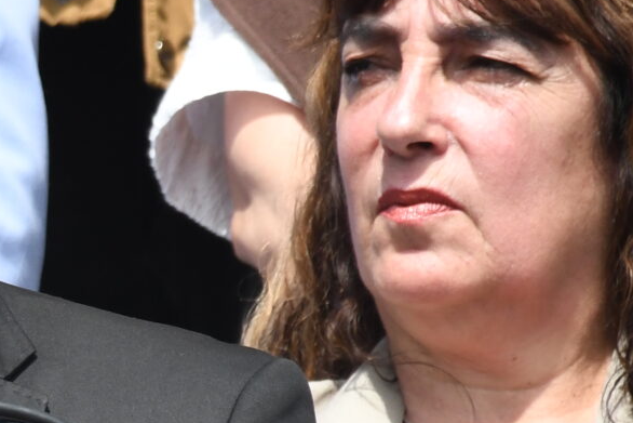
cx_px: -316
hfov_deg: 2.2
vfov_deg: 1.5
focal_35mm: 917
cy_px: 388
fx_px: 16127
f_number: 5.6
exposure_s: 1/1600
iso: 500
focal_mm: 140
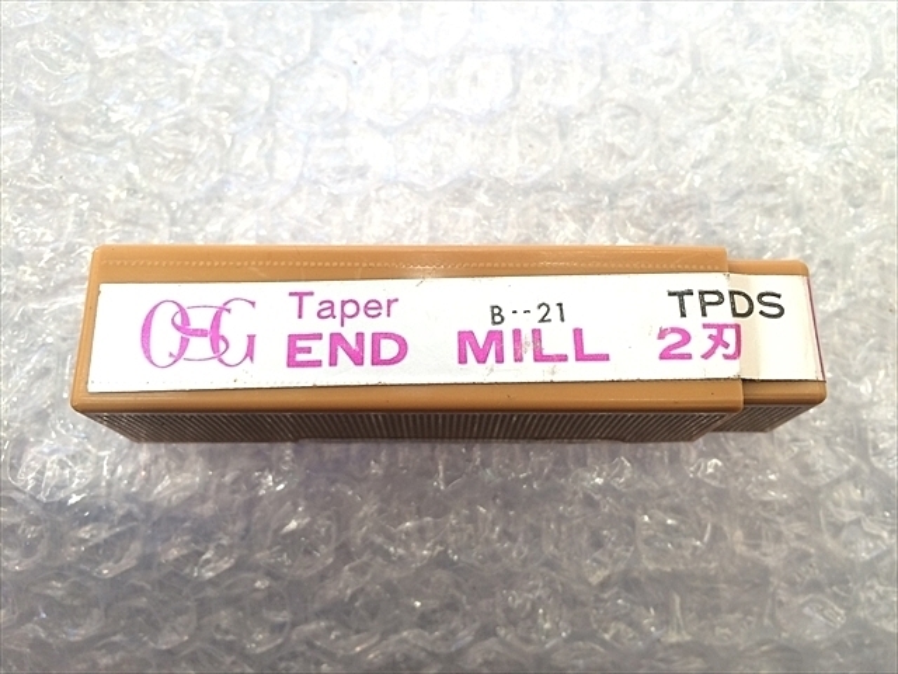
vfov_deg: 48.2
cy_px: 337
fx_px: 752
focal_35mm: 29
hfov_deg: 61.7
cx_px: 449
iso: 64
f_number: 2.2
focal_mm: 4.15
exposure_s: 1/30
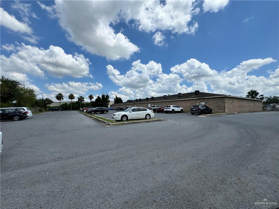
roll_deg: -0.3
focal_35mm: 14
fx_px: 113
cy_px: 104
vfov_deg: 85.7
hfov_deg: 102.1
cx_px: 140
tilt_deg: +1.5
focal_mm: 2.22
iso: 50
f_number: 2.2
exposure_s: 1/3390
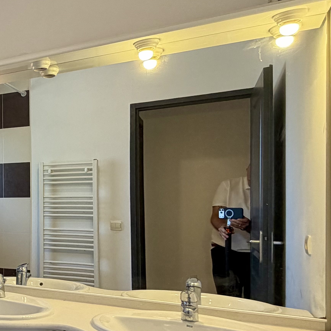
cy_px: 209
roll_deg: +0.0
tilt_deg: +0.4
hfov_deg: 30.6
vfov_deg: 40.6
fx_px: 444
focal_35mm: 41
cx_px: -116
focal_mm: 2.22
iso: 125
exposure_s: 1/100
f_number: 2.2
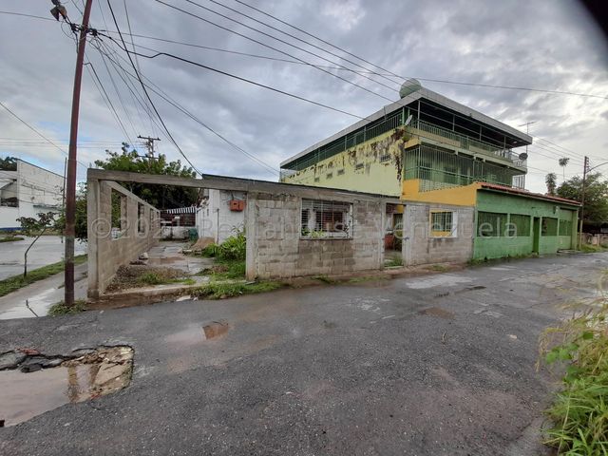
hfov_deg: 106.2
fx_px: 228
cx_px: 304
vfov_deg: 89.9
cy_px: 228
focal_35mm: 13
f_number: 2.2
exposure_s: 1/267
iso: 40
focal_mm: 1.42
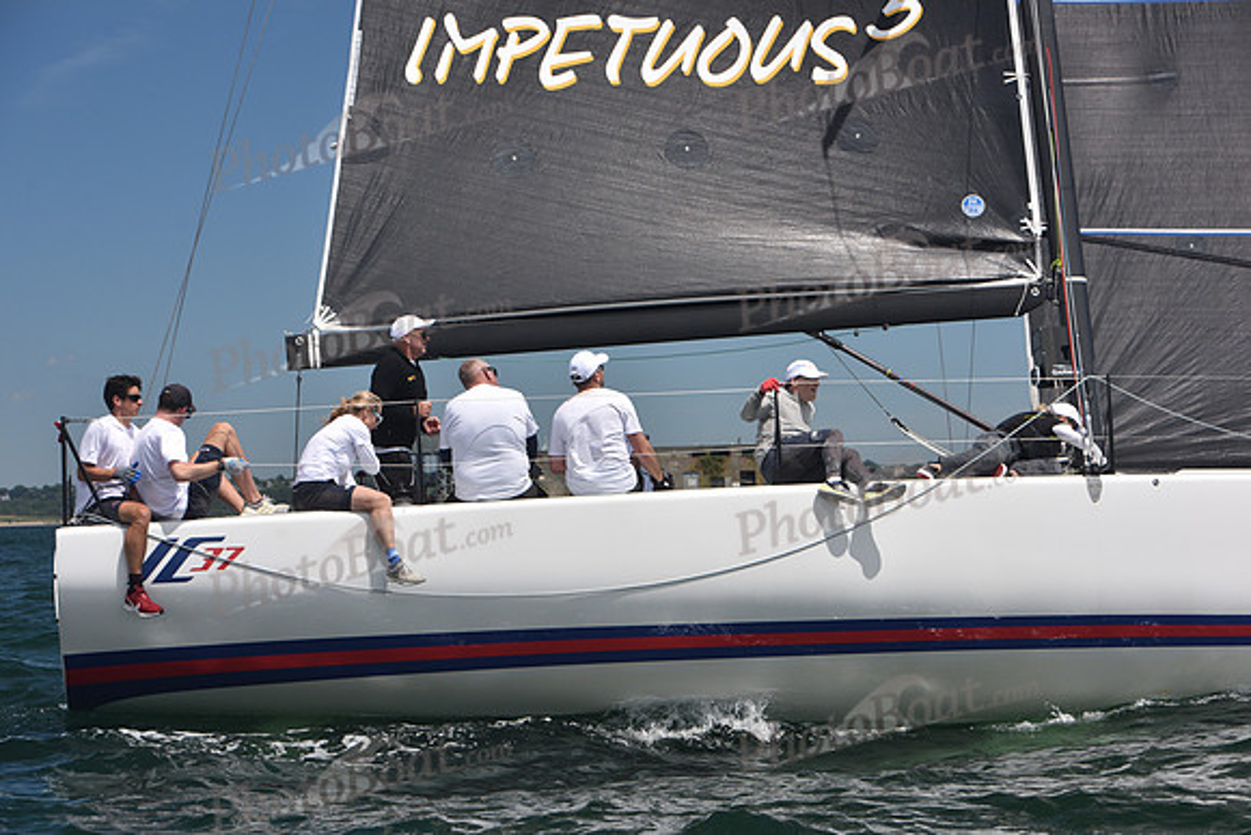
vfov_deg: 16.1
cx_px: 626
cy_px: 418
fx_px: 2954
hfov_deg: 23.9
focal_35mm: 85
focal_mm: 85
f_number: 8
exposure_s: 1/800
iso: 320
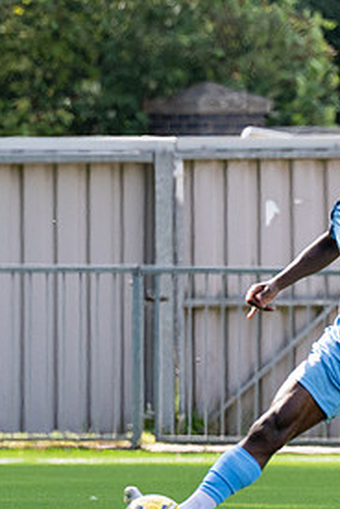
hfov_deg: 1.1
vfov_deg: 1.6
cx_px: 363
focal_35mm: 1285
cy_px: 399
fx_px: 18157
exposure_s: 1/800
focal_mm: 185
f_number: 4
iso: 200
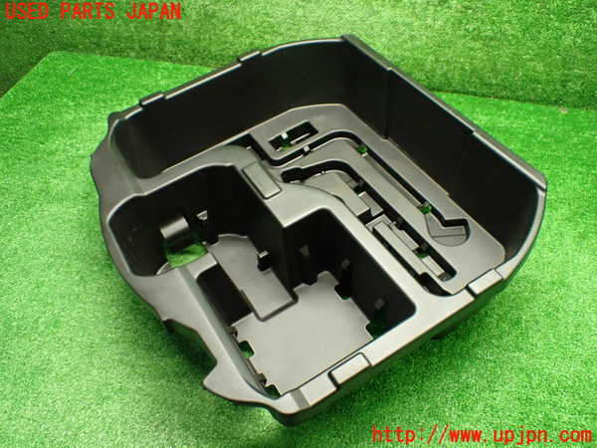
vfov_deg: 46.8
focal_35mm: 30
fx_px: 517
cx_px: 298
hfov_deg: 60.0
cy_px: 224
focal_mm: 5.4
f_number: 2.3
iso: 800
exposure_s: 1/50
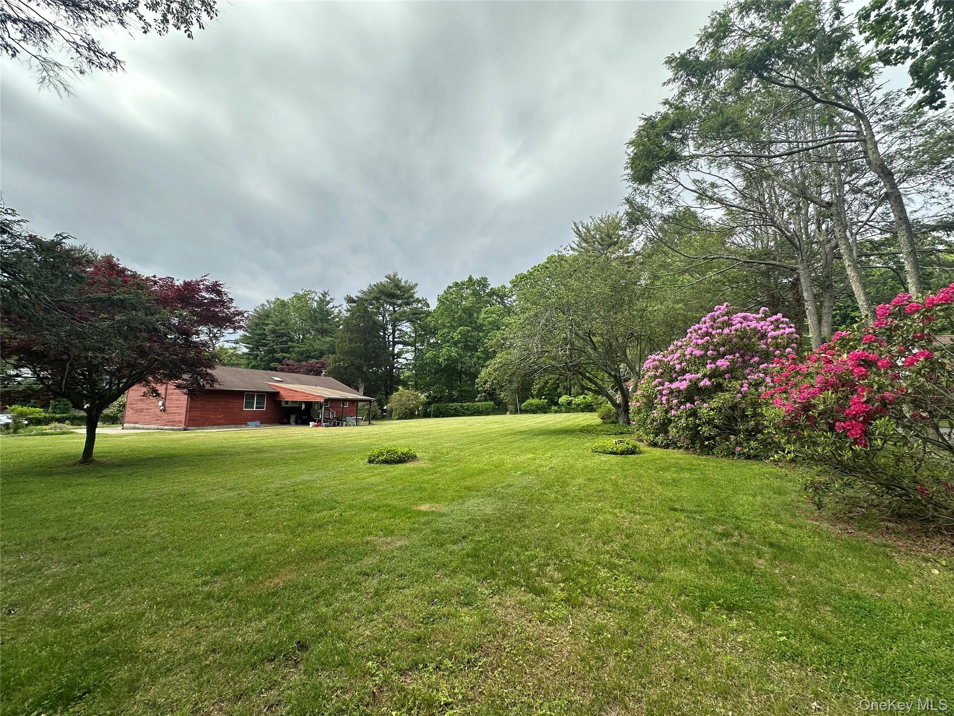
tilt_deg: +7.3
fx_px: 386
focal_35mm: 14
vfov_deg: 85.7
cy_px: 358
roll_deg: -1.2
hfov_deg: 102.1
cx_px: 477
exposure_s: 1/932
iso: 50
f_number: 2.2
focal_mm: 2.22
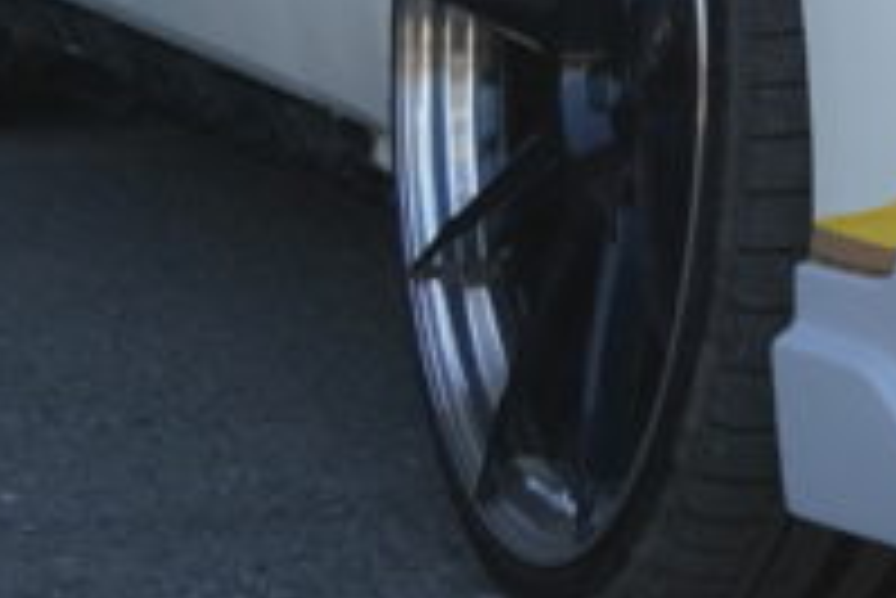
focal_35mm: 201
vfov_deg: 6.8
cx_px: 1675
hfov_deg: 9.7
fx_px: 5006
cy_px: -236
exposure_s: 1/160
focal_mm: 39
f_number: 5
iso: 250
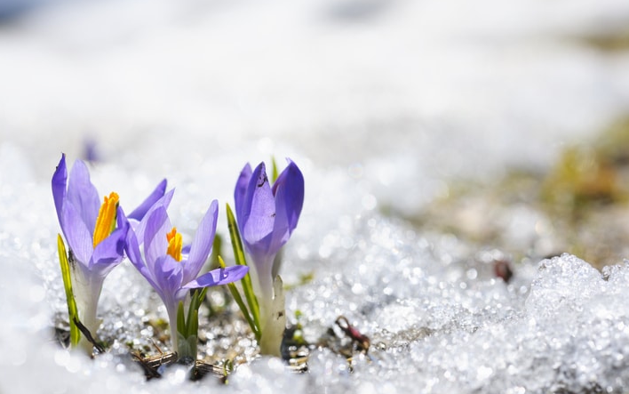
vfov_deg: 13.2
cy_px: 197
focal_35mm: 99
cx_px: 314
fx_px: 1698
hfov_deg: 21.0
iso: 100
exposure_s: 1/250
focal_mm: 95
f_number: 8
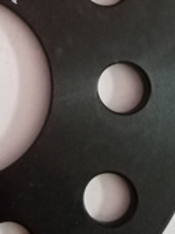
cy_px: 23
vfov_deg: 24.9
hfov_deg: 18.2
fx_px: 513
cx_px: -46
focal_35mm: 76
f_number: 1.8
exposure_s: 1/14.3
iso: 1877
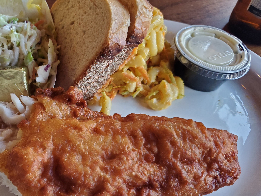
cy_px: 123
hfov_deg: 49.1
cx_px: 82
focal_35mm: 37
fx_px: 279
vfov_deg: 38.4
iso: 200
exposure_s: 1/40
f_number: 1.5
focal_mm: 4.3
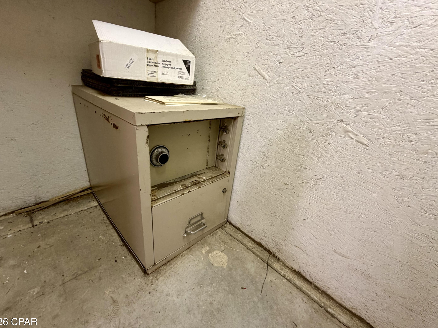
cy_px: 162
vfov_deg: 81.7
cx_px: 213
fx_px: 190
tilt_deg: -24.9
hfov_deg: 98.1
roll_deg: -7.5
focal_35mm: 15
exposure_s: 1/60
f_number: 2.2
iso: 250
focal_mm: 2.22
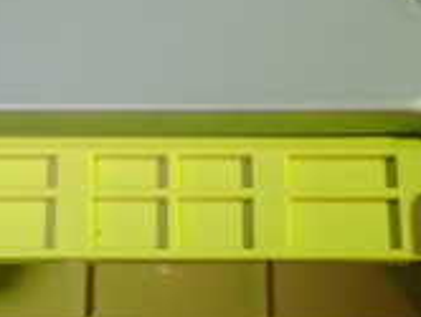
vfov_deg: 10.0
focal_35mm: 148
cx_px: 132
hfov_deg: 13.3
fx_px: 1803
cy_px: -15
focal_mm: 7.31
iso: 500
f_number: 2.8
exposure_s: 1/40
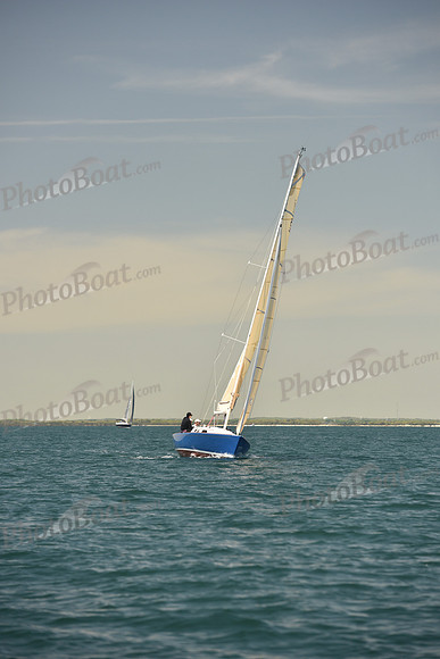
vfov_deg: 13.7
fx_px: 2748
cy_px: 330
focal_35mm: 150
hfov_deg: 9.2
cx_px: 220
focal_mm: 150
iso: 250
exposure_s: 1/800
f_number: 5
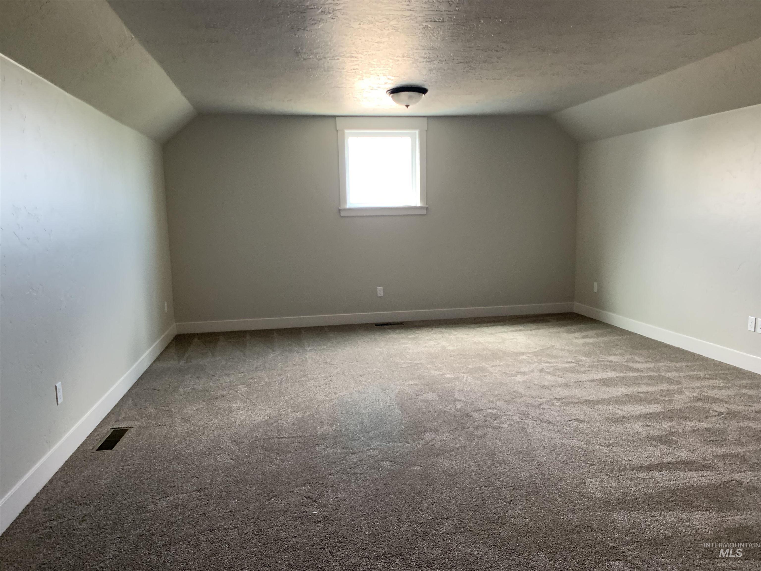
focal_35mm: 26
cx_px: 380
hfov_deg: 67.3
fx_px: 572
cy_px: 286
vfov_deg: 53.1
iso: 200
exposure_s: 1/60
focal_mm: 4.25
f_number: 1.8
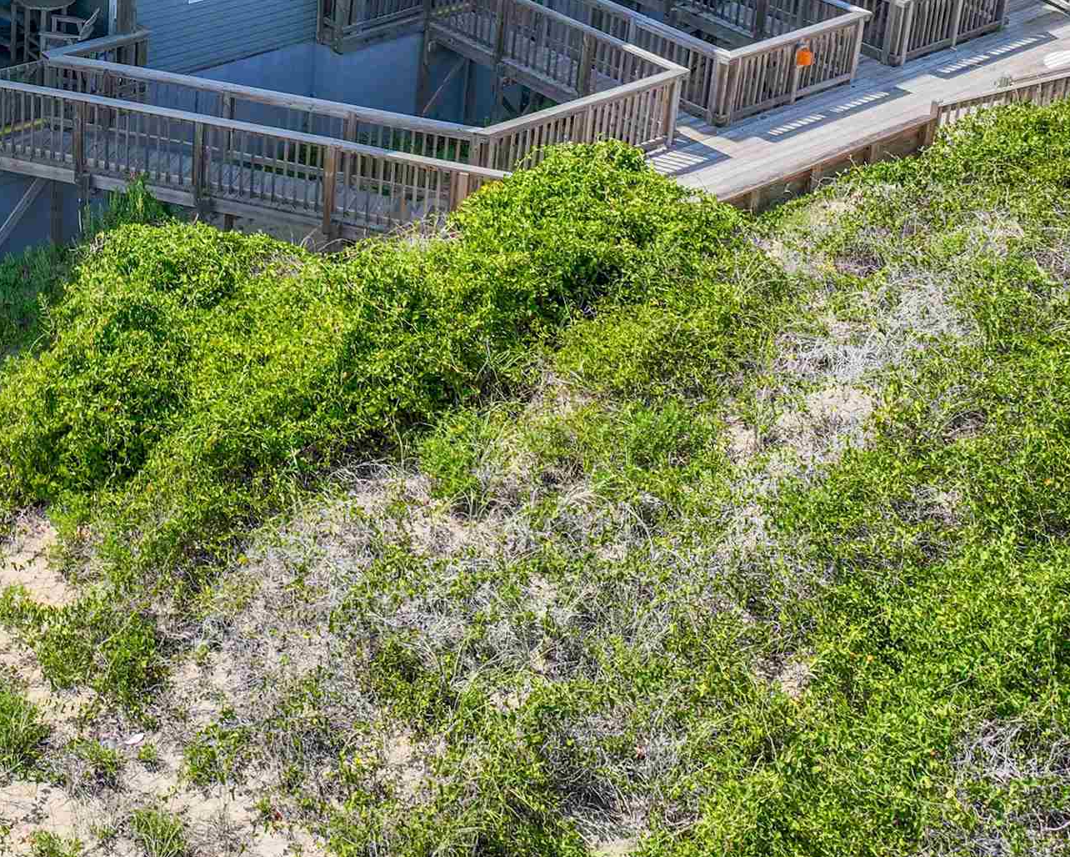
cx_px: 63
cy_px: -16
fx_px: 1774
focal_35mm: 56
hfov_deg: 31.6
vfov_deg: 25.7
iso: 200
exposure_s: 1/2500
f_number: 2.8
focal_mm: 12.29
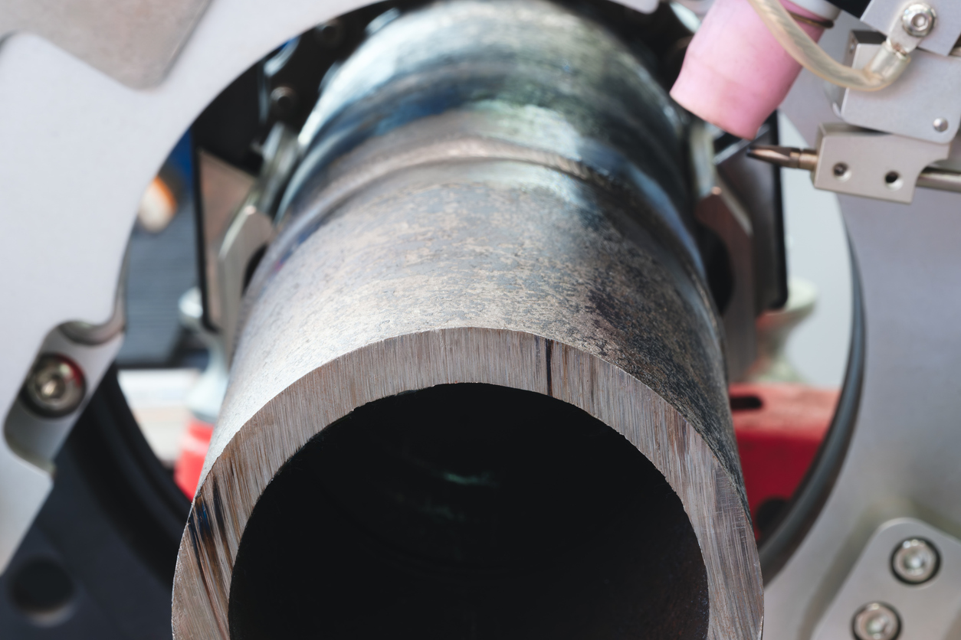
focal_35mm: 120
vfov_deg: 11.4
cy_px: 320
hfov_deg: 17.1
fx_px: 3203
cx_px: 480
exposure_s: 3.1
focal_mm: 80
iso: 400
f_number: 20
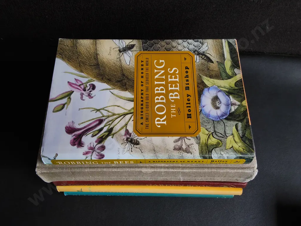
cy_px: 113
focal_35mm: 27
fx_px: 235
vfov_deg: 51.4
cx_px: 150
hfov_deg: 65.3
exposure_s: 1/159
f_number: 2
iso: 32
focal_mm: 2.87
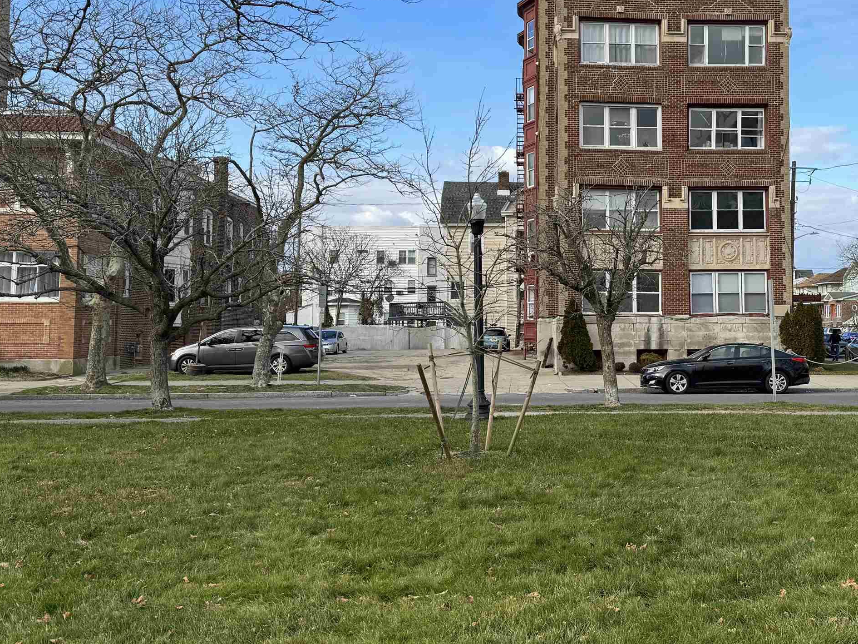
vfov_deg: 36.6
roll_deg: -0.3
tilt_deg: +1.4
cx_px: 618
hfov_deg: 46.5
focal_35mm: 39
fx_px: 967
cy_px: 248
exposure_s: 1/3096
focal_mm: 6.86
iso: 80
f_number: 1.78
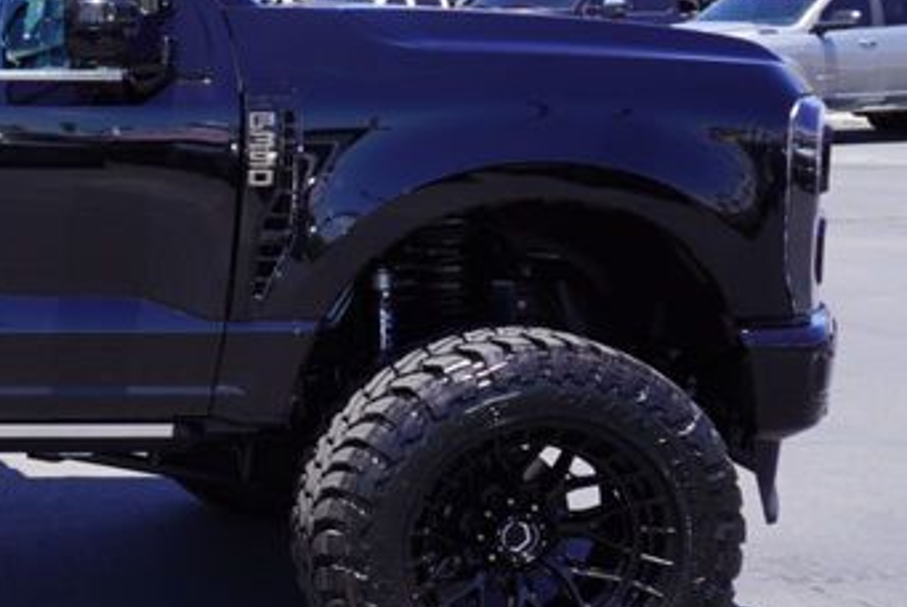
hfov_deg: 23.2
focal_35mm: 72
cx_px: -410
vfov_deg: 19.0
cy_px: 296
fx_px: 1815
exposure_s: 1/125
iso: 100
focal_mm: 16
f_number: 8
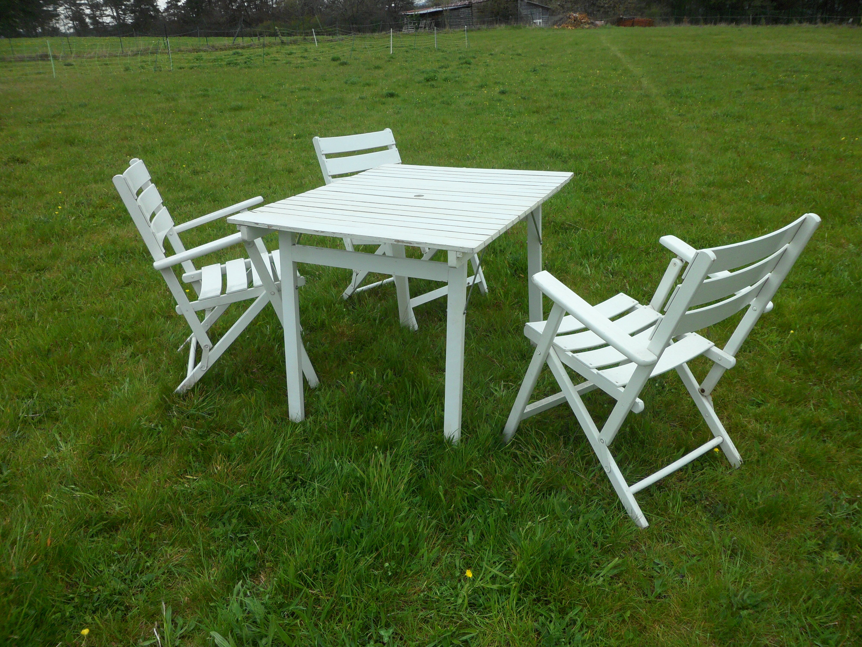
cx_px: 431
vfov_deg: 51.4
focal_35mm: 27
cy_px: 324
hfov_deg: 65.3
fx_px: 672
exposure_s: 1/250
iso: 80
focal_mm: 4.9
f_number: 3.5
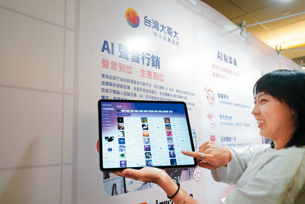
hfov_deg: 58.7
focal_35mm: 32
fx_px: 271
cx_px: 152
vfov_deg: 41.1
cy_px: 102
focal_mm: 32
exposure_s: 1/125
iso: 1600
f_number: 5.6
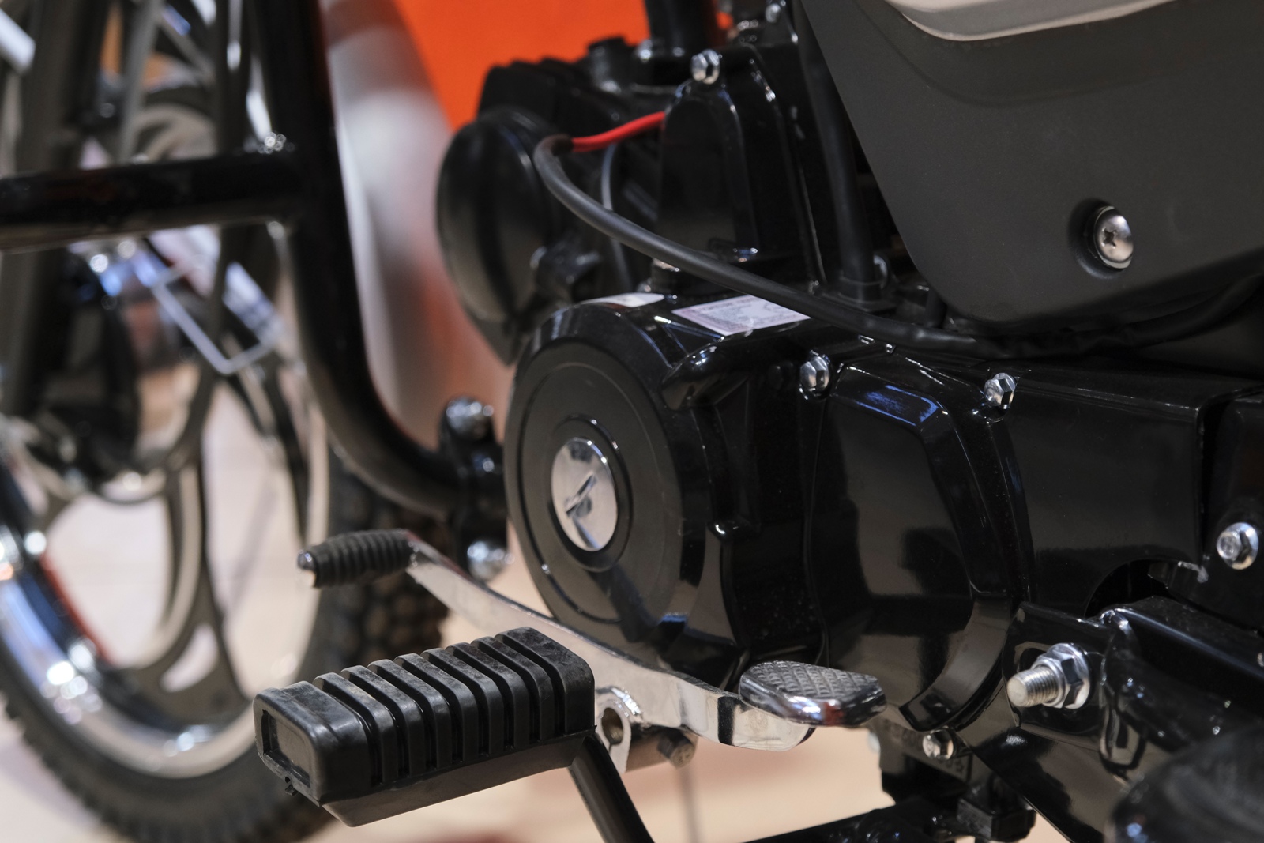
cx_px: 632
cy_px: 422
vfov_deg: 19.5
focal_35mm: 70
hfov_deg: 28.8
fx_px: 2458
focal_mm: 46.6
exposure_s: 1/100
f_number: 4
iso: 1600
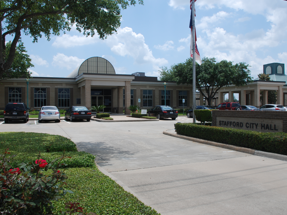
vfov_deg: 42.9
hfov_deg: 55.4
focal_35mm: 33
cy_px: 108
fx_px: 274
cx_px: 145
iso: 100
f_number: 8
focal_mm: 20
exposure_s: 1/250
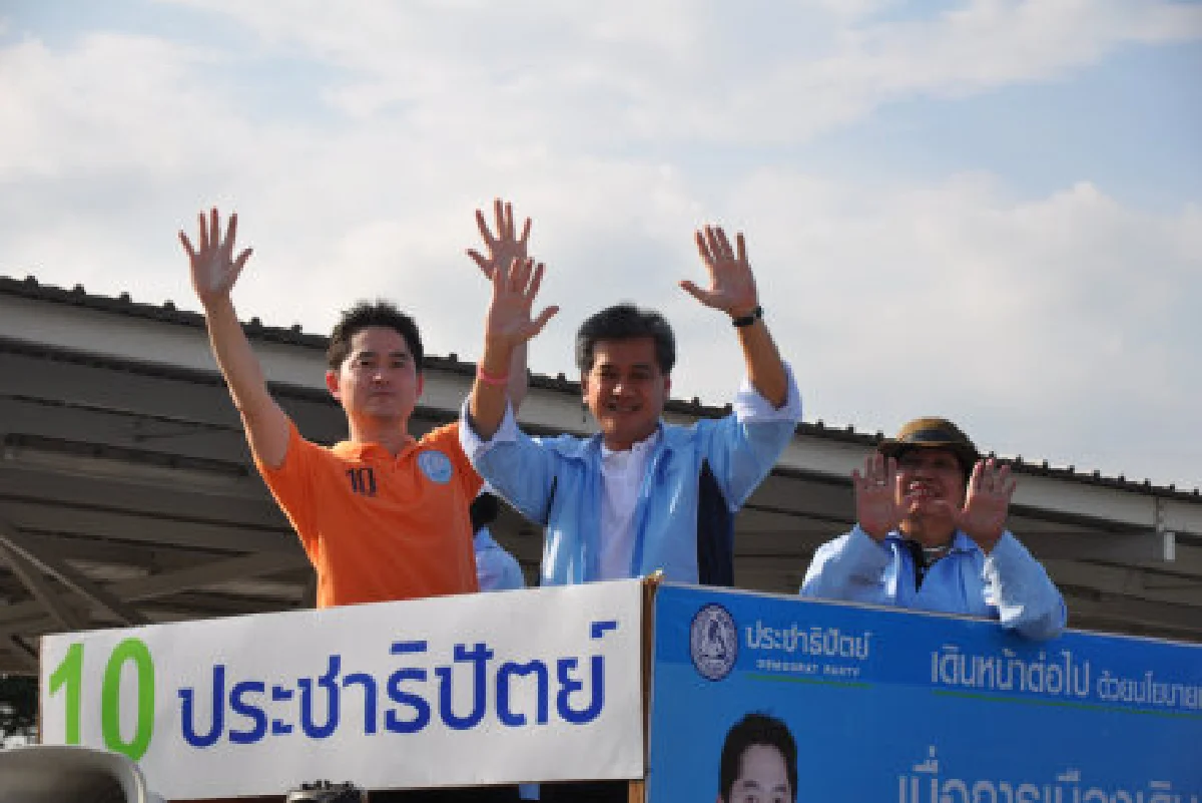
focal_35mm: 102
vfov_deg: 13.4
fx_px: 3407
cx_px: 601
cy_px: 402
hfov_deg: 20.0
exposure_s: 1/640
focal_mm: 68
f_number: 6.3
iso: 200
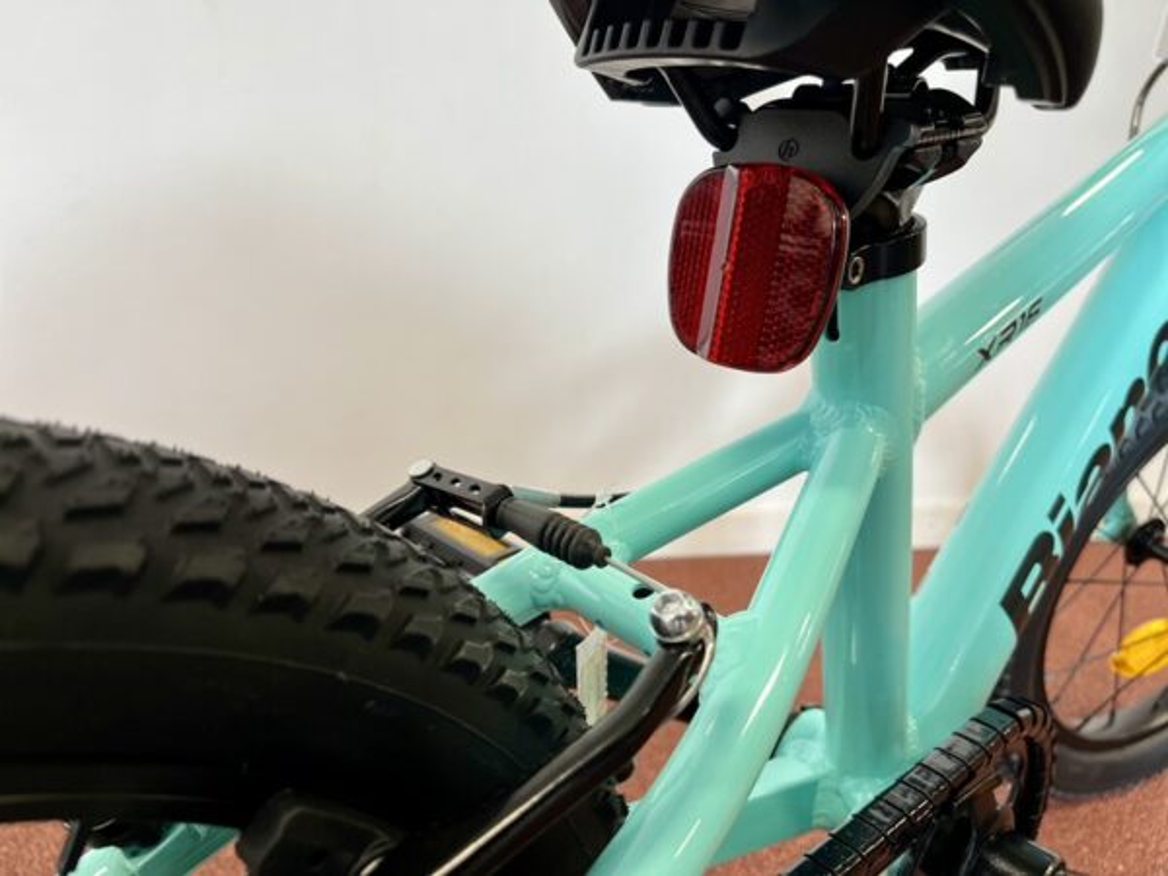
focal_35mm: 26
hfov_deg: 67.3
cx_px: 584
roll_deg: -3.0
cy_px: 438
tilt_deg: -15.5
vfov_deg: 53.1
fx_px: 877
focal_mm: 5.1
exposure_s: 1/100
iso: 100
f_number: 1.6
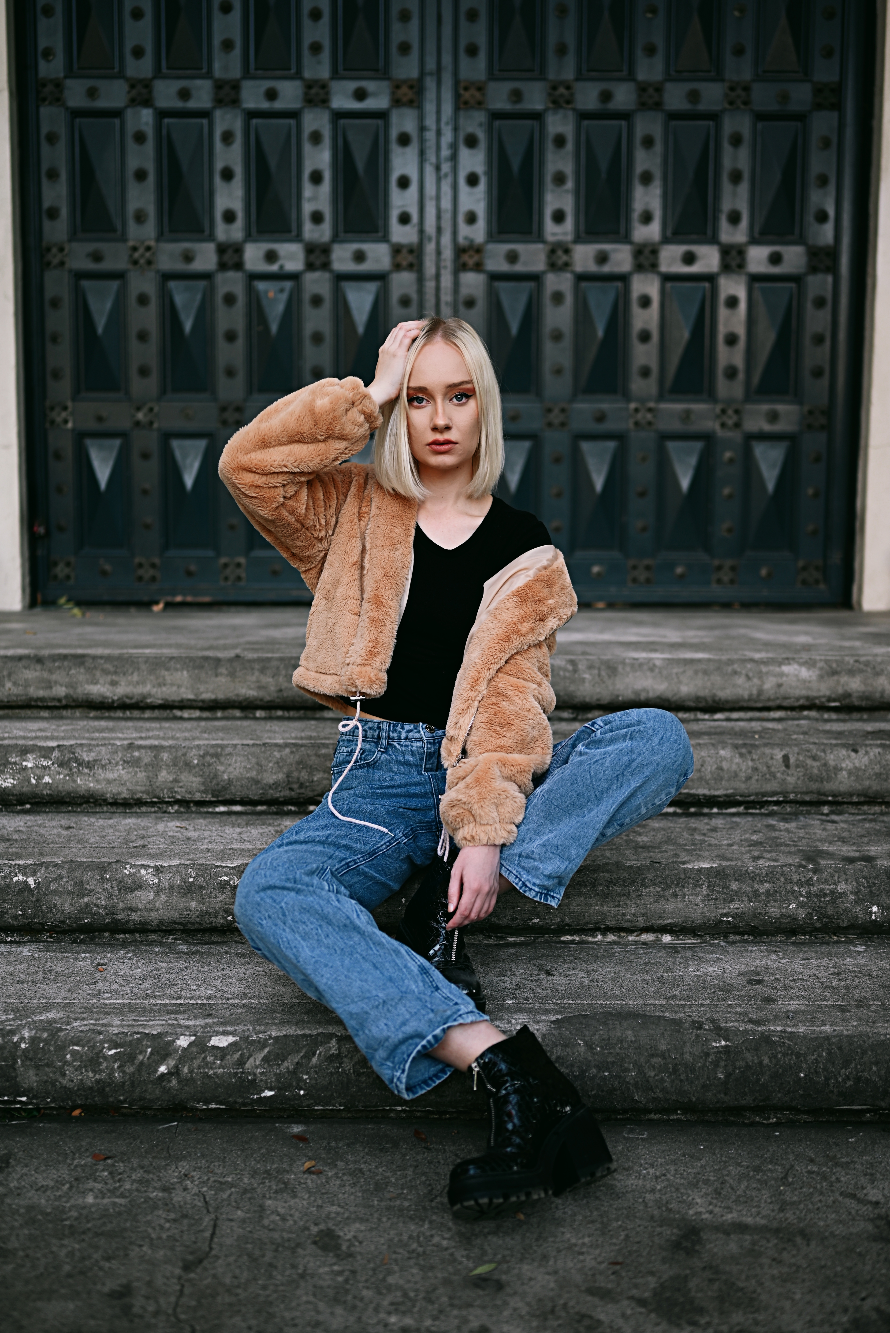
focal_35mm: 35
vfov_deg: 54.4
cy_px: 666
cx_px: 445
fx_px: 1296
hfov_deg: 37.9
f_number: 1.8
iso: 100
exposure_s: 1/160
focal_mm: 35
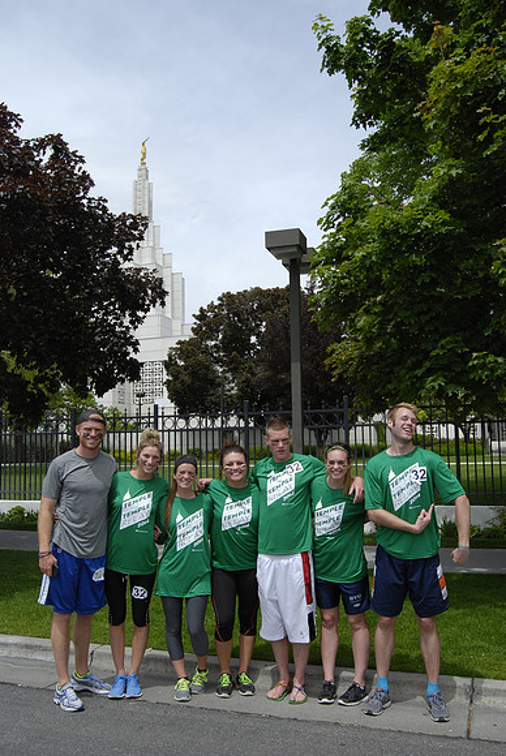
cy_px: 378
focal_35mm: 33
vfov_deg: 57.2
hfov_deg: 40.1
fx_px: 694
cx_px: 253
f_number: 10
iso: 400
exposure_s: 1/640
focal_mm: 22
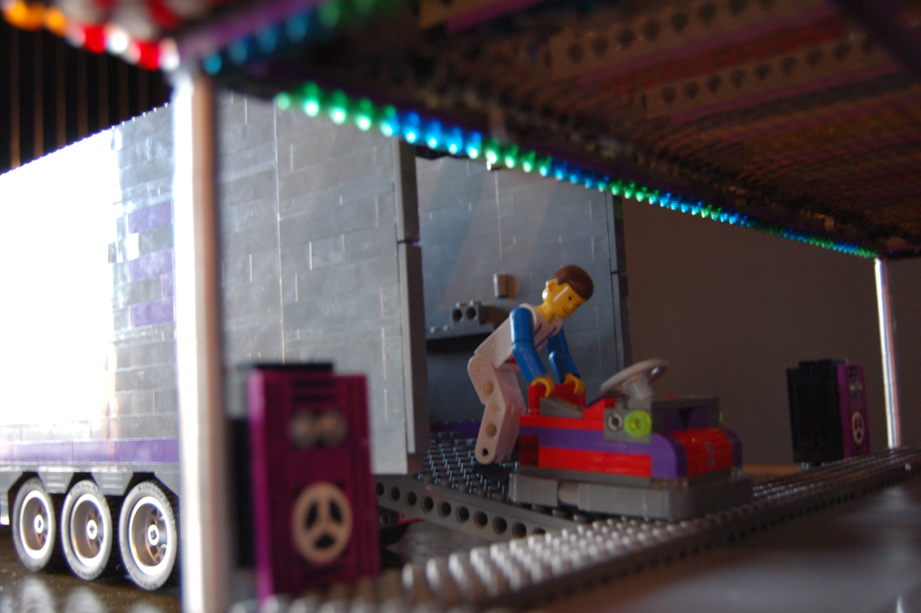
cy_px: 306
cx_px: 460
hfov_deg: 49.6
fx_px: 997
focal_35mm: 39
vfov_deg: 34.1
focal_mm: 26
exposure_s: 1/6
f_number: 4
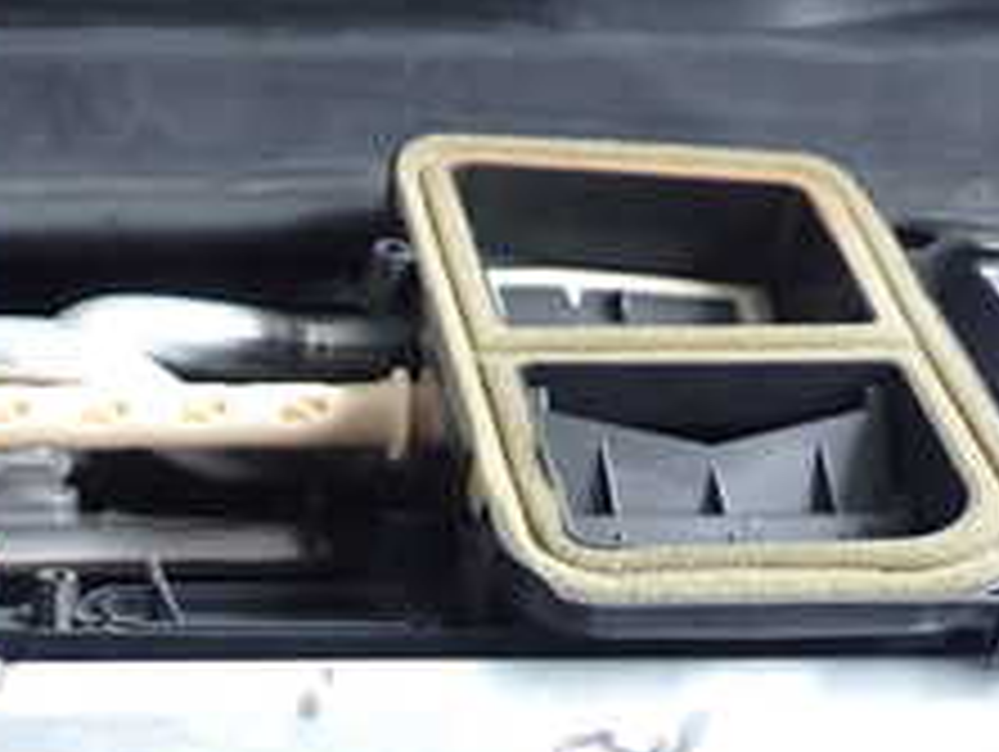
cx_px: -81
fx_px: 2340
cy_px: 968
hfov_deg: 22.8
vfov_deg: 17.2
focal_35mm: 81
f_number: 2.3
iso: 500
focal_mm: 5.4
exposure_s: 1/30
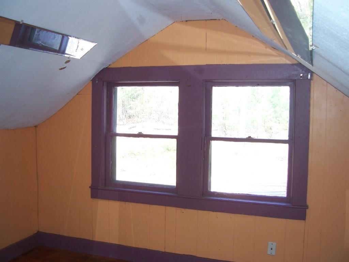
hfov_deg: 51.4
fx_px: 363
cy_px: 131
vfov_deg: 39.7
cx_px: 174
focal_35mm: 36
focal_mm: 6
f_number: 3
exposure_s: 1/60
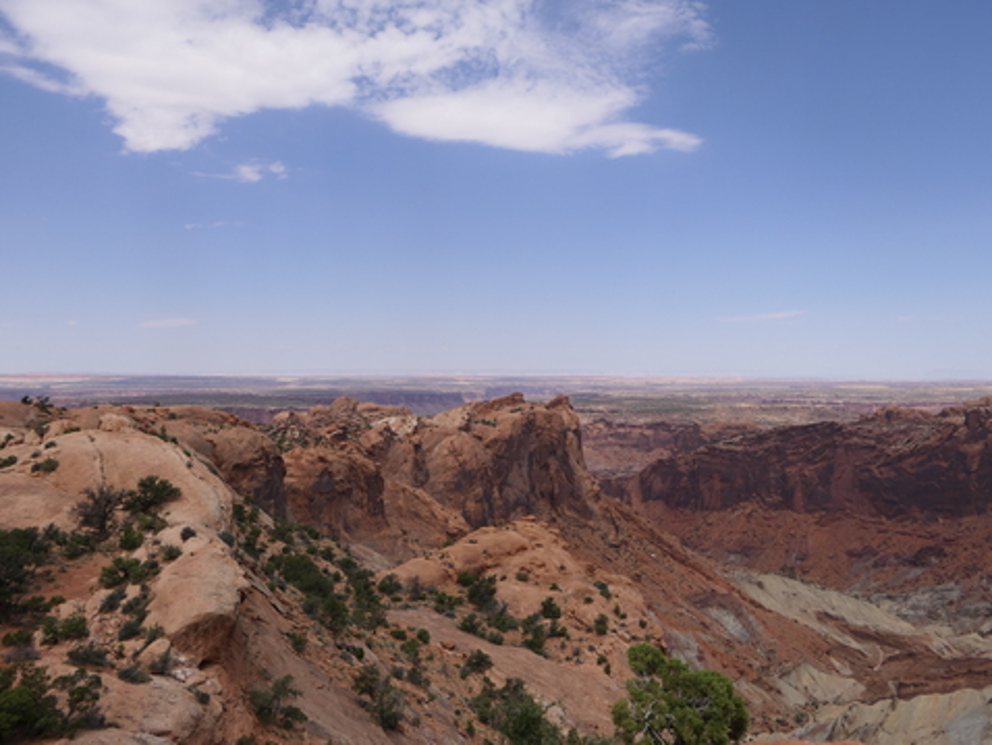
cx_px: 500
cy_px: 375
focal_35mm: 27
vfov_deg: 51.4
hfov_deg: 65.3
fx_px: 774
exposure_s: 1/2000
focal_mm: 8.8
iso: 125
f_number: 4
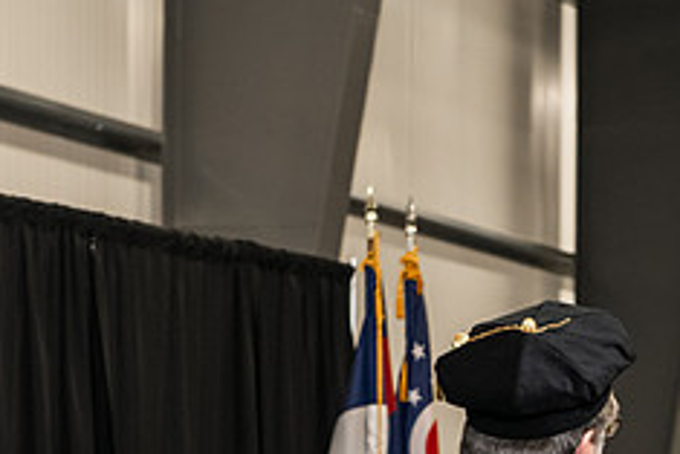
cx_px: 619
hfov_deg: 12.5
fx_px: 3081
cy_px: 554
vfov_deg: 8.3
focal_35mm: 163
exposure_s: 1/200
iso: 2500
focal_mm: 66
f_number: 5
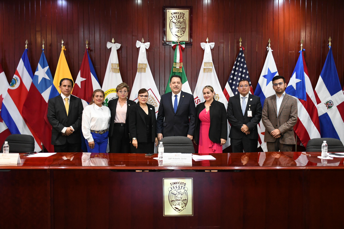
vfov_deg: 36.9
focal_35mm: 36
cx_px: 172
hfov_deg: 53.1
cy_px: 114
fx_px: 344
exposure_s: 1/100
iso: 2500
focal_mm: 24
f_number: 3.8
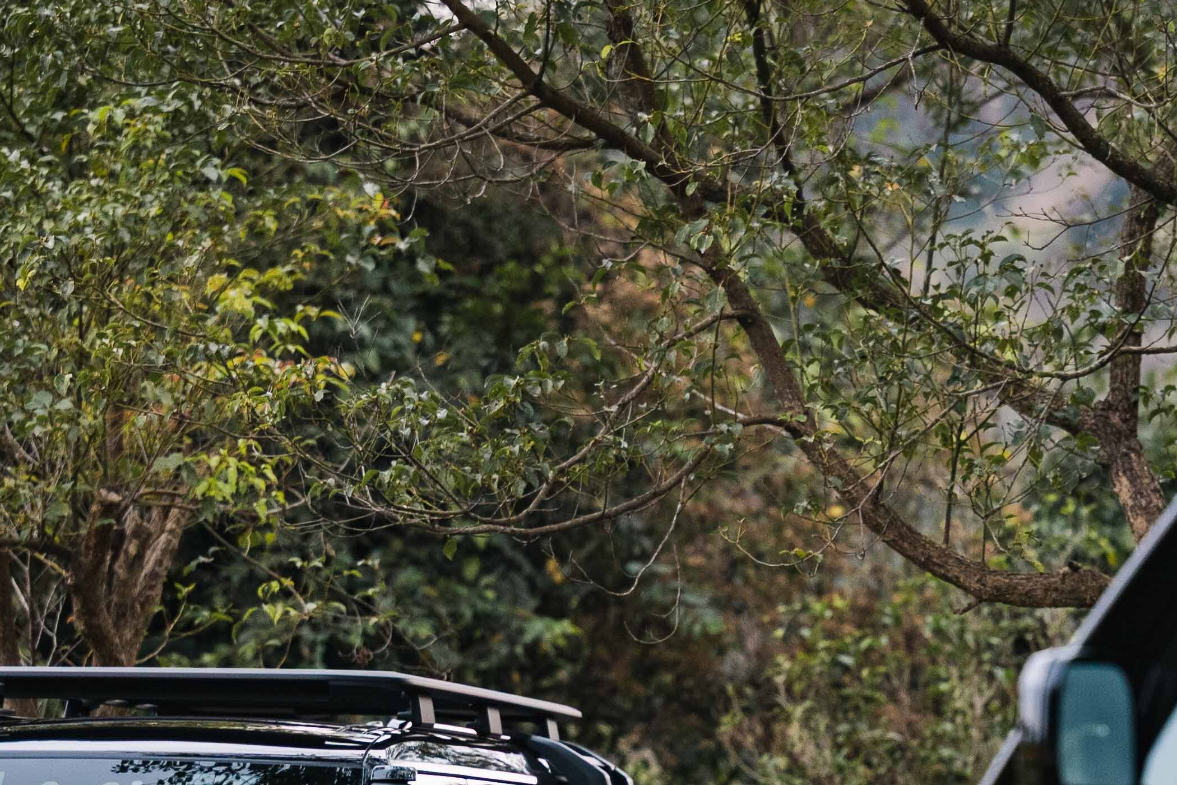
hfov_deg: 5.6
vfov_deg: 3.7
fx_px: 11998
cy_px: 862
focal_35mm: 367
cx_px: 1003
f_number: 2.8
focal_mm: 130
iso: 400
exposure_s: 1/400
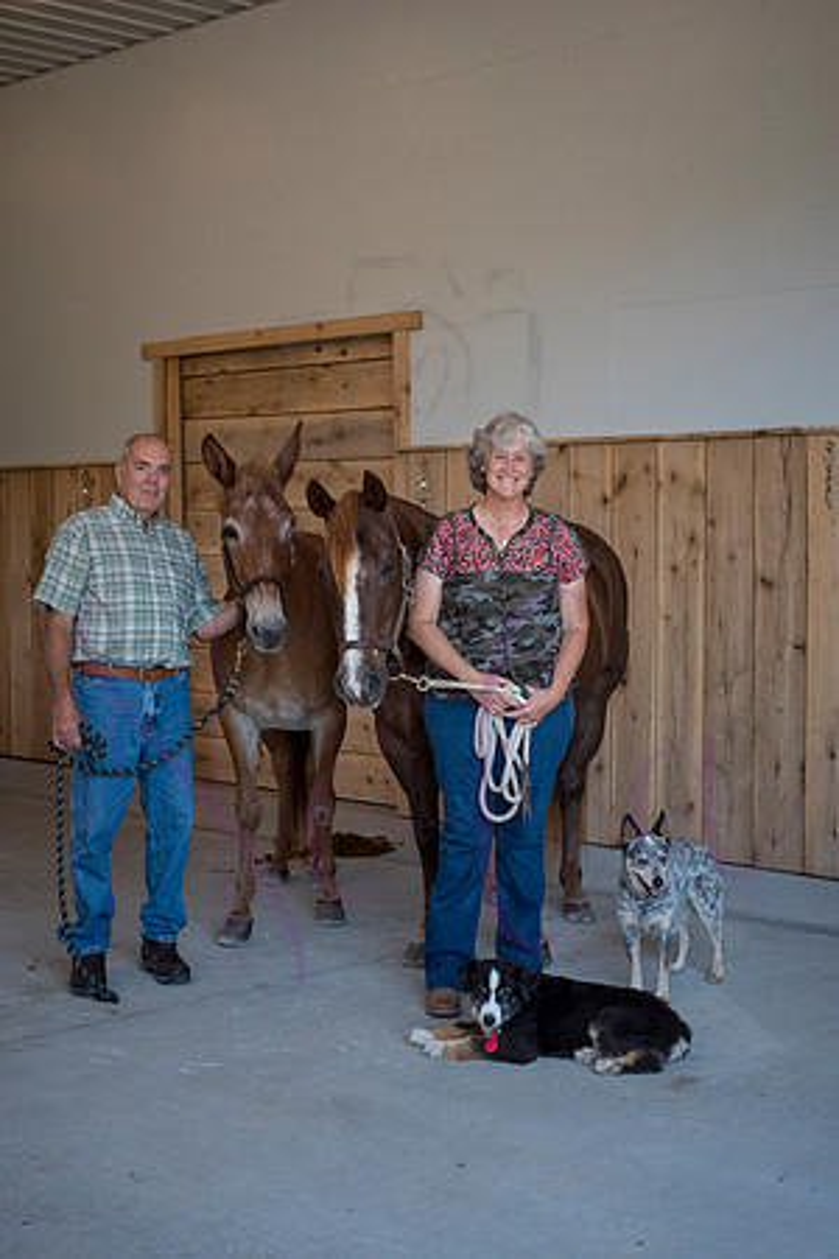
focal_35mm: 50
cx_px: 420
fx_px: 1748
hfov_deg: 27.0
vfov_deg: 39.6
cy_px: 630
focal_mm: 50
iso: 400
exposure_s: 1/160
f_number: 9
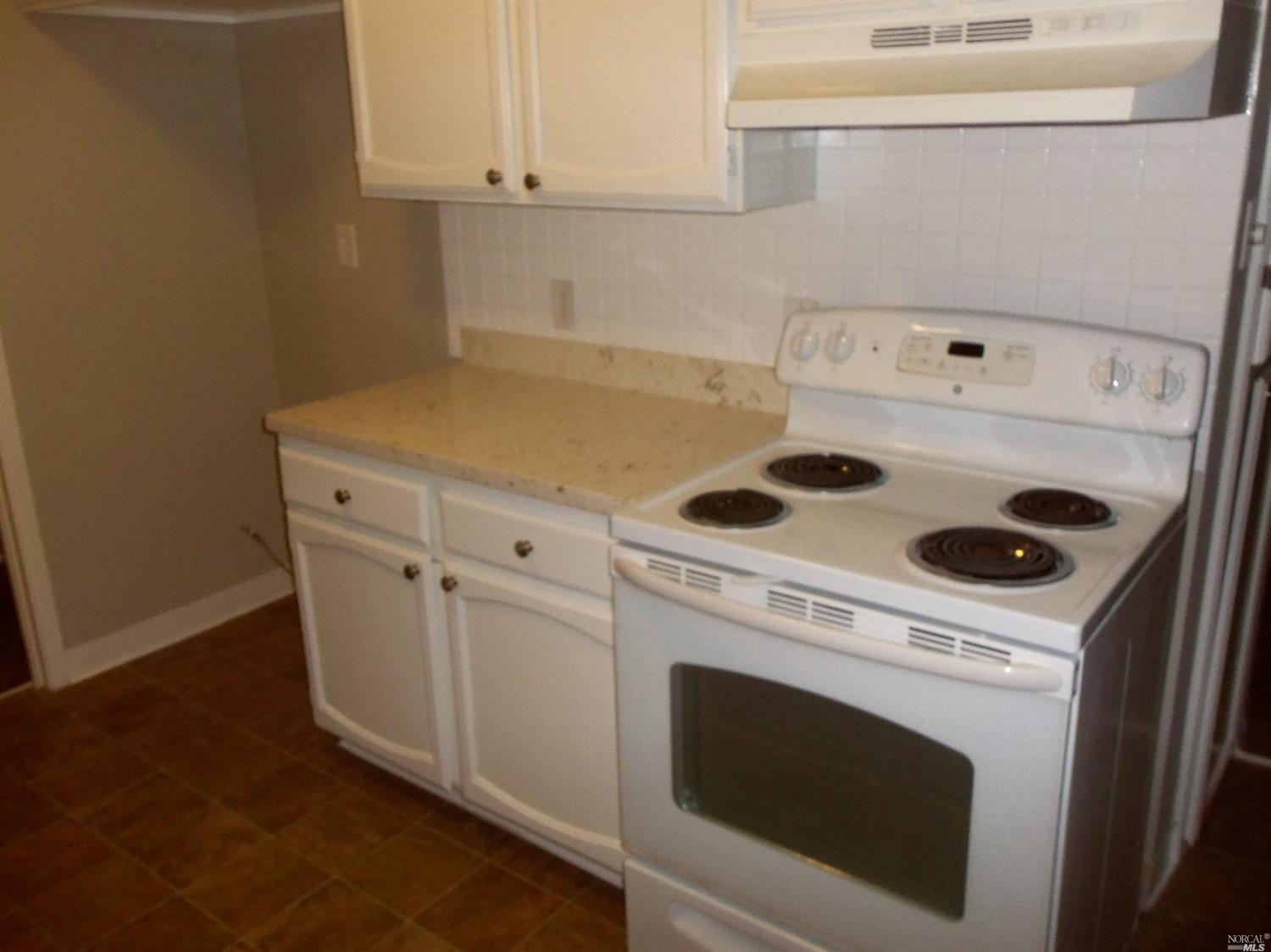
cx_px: 636
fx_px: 1028
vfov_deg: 49.7
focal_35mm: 28
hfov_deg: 63.5
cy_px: 476
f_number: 3.3
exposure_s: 1/60
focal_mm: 5.1
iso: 200
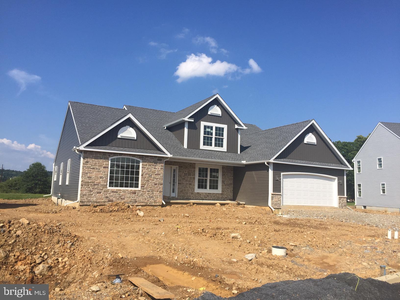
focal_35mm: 29
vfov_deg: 48.2
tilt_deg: +6.7
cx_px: 200
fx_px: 335
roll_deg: -3.0
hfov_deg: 61.7
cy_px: 150
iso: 32
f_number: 2.2
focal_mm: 4.15
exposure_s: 1/2475
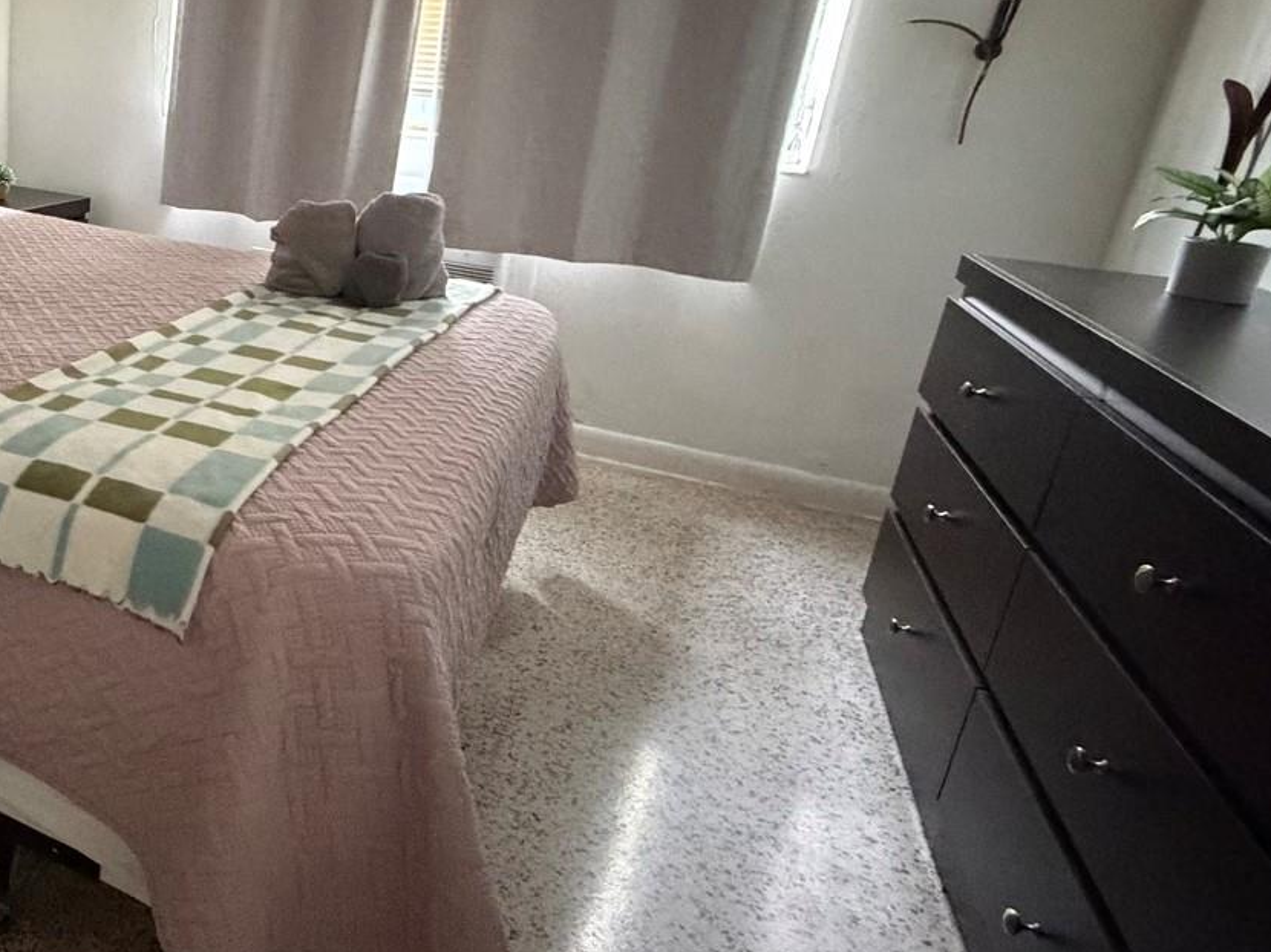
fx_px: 991
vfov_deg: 50.5
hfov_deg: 55.3
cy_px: 321
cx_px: 93
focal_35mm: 27
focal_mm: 2.22
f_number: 2.2
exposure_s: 1/40
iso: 1250
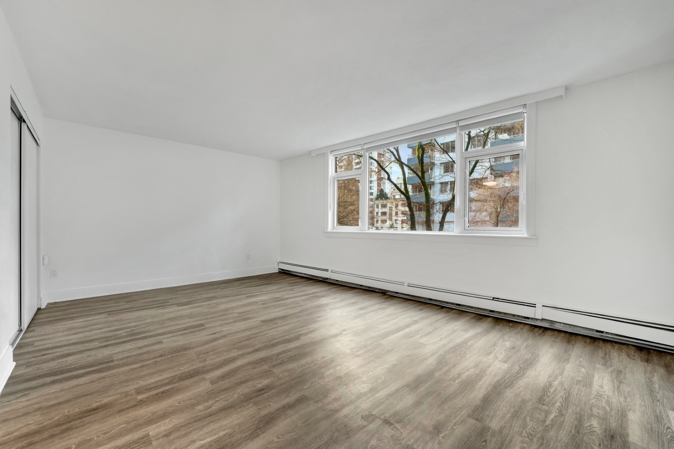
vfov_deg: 78.8
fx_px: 273
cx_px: 337
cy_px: 224
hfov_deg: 101.9
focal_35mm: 15
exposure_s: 1/50
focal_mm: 14.6
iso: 400
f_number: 4.5
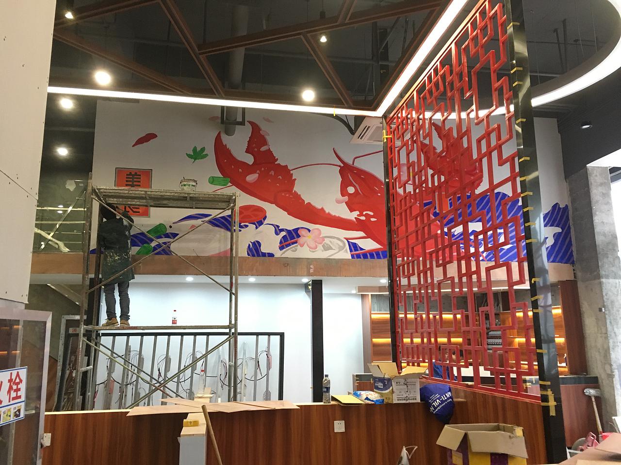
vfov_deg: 48.2
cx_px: 310
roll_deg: -1.0
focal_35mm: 29
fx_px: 520
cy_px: 232
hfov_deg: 61.7
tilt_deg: +13.3
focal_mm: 4.15
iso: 200
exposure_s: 1/33
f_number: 2.2
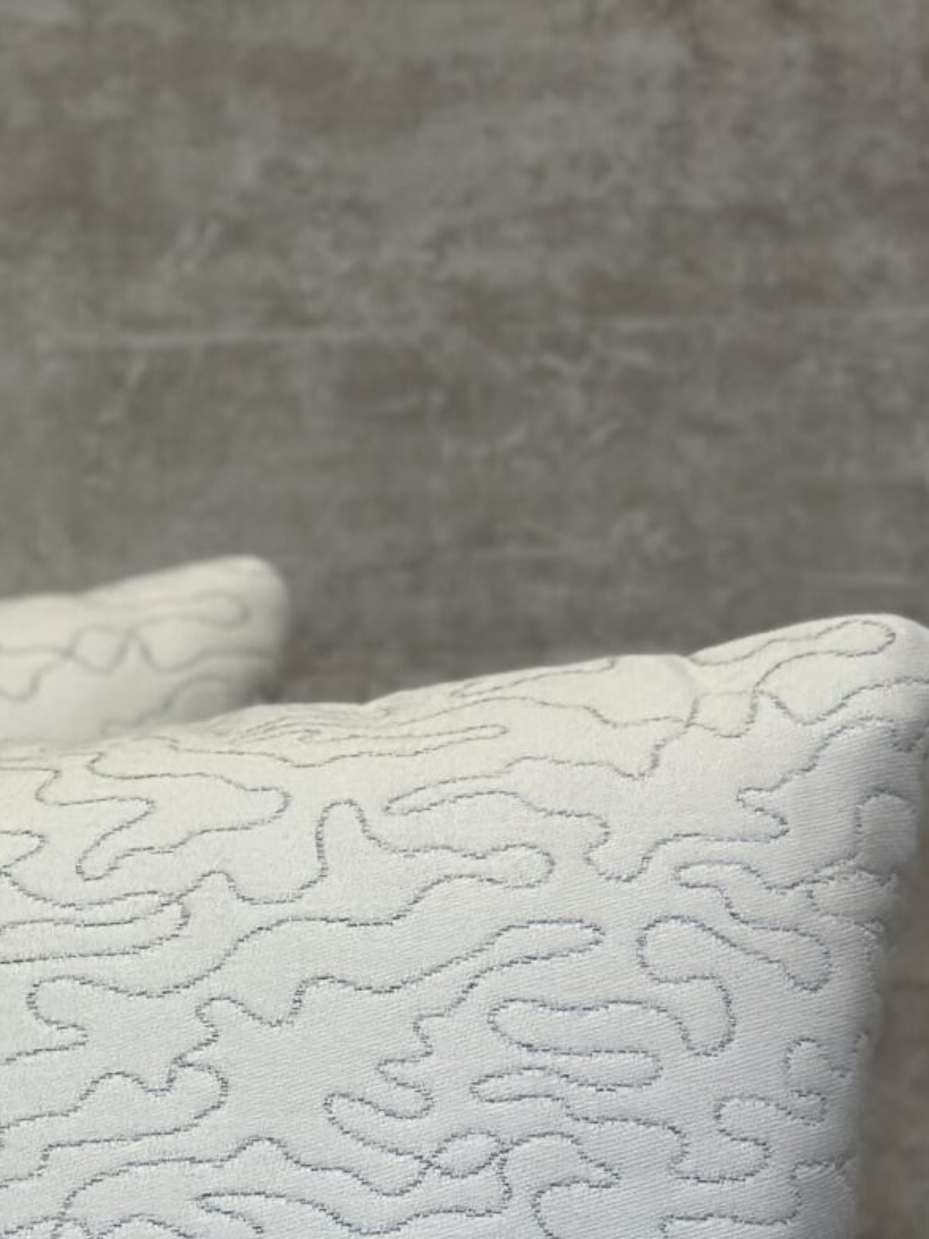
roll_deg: +0.9
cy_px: 1722
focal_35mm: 157
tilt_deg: -14.0
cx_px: -511
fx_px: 5619
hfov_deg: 9.2
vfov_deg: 12.1
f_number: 1.78
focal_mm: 6.86
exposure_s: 1/253
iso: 80
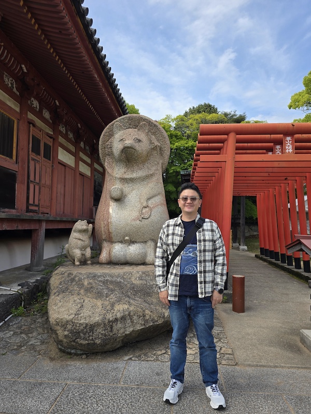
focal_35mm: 23
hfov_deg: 58.9
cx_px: 156
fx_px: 276
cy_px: 207
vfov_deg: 73.9
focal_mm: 6.3
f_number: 1.7
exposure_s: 1/455
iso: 12
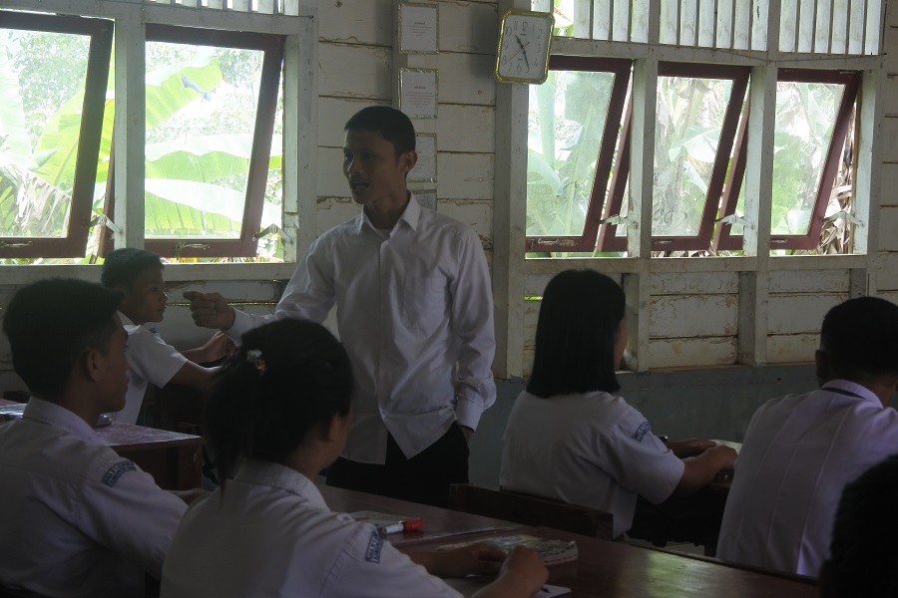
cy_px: 299
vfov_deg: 16.9
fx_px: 2020
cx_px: 449
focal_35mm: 81
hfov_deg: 25.1
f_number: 5.6
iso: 200
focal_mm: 30
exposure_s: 1/80
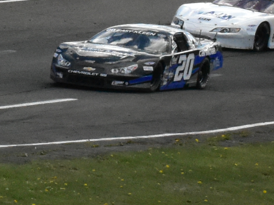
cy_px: -46
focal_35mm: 747
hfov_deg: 2.6
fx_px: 5912
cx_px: -696
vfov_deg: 2.0
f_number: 14
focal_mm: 70
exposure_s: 1/1600
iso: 3200
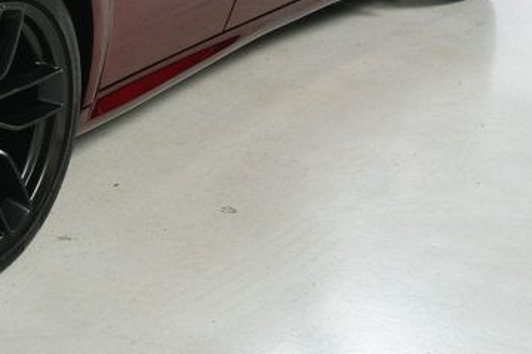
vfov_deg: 13.7
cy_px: -71
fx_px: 1433
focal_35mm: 97
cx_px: -164
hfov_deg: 19.4
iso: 100
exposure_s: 1/160
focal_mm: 23
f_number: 11
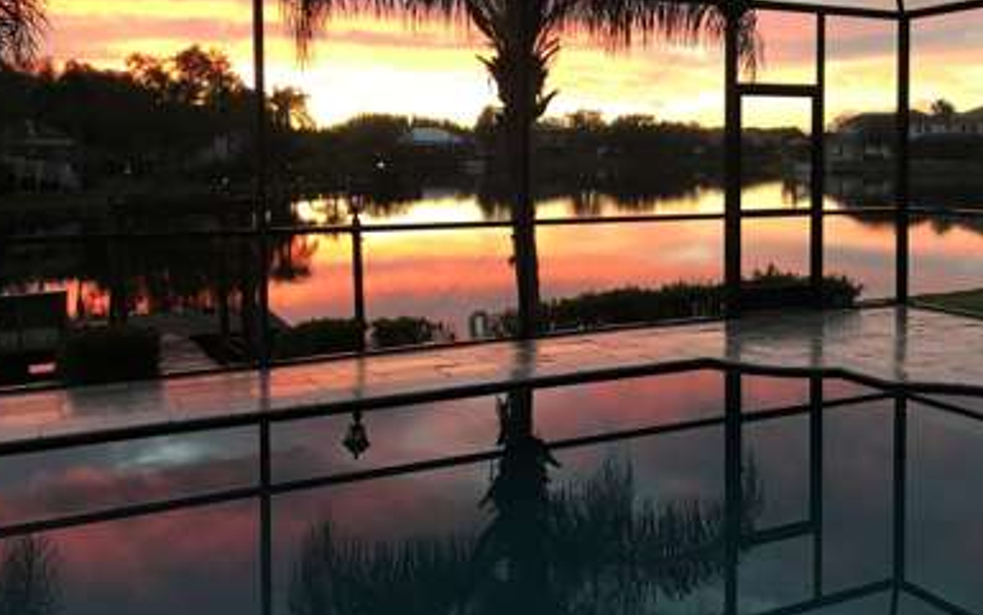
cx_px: 577
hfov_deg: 52.5
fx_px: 992
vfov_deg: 34.2
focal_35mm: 37
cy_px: 204
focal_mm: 3.99
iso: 40
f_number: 1.8
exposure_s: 1/17
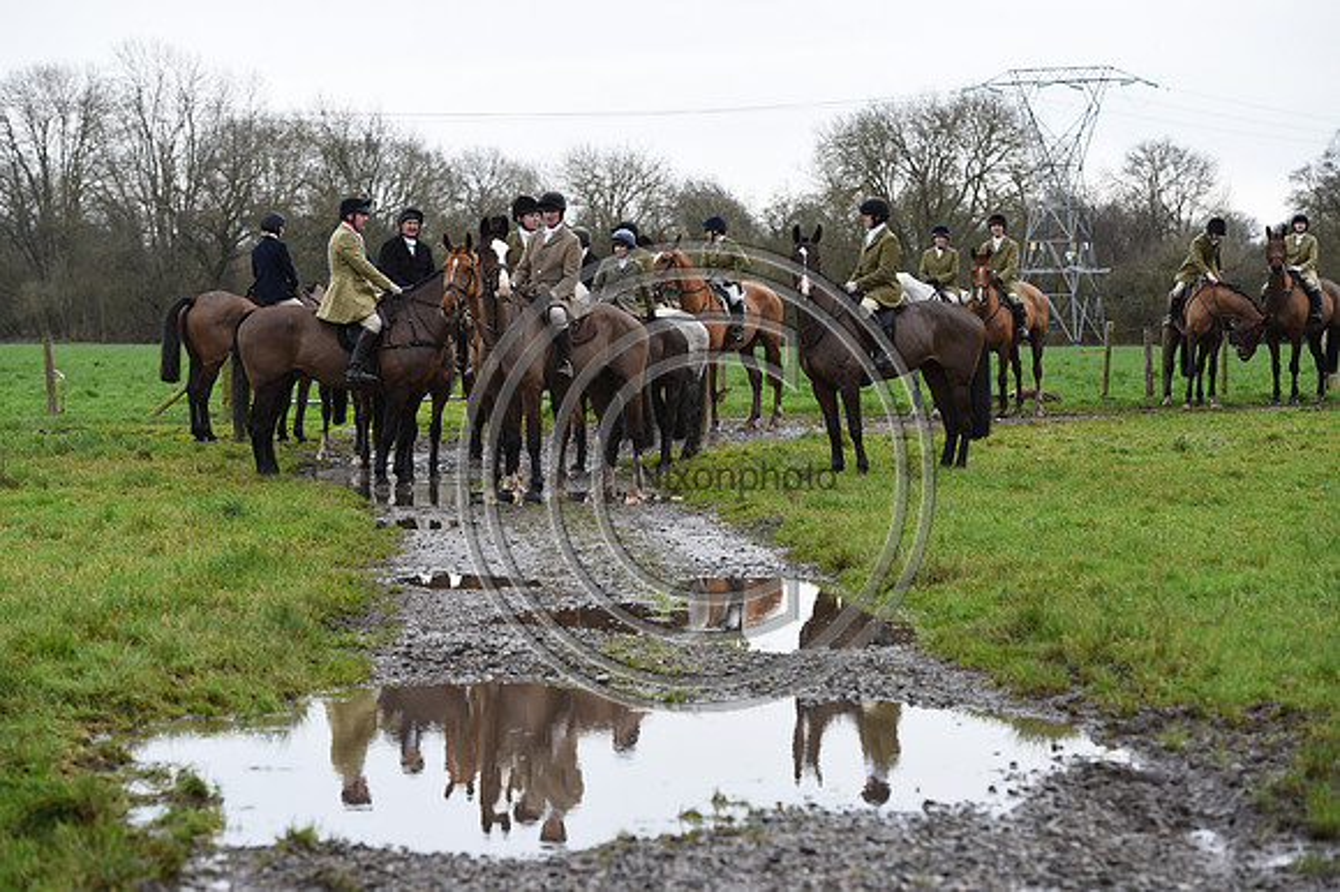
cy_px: 446
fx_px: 4538
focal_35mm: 122
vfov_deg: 11.2
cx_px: 670
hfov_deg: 16.8
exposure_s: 1/1250
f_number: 5.6
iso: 1250
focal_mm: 122
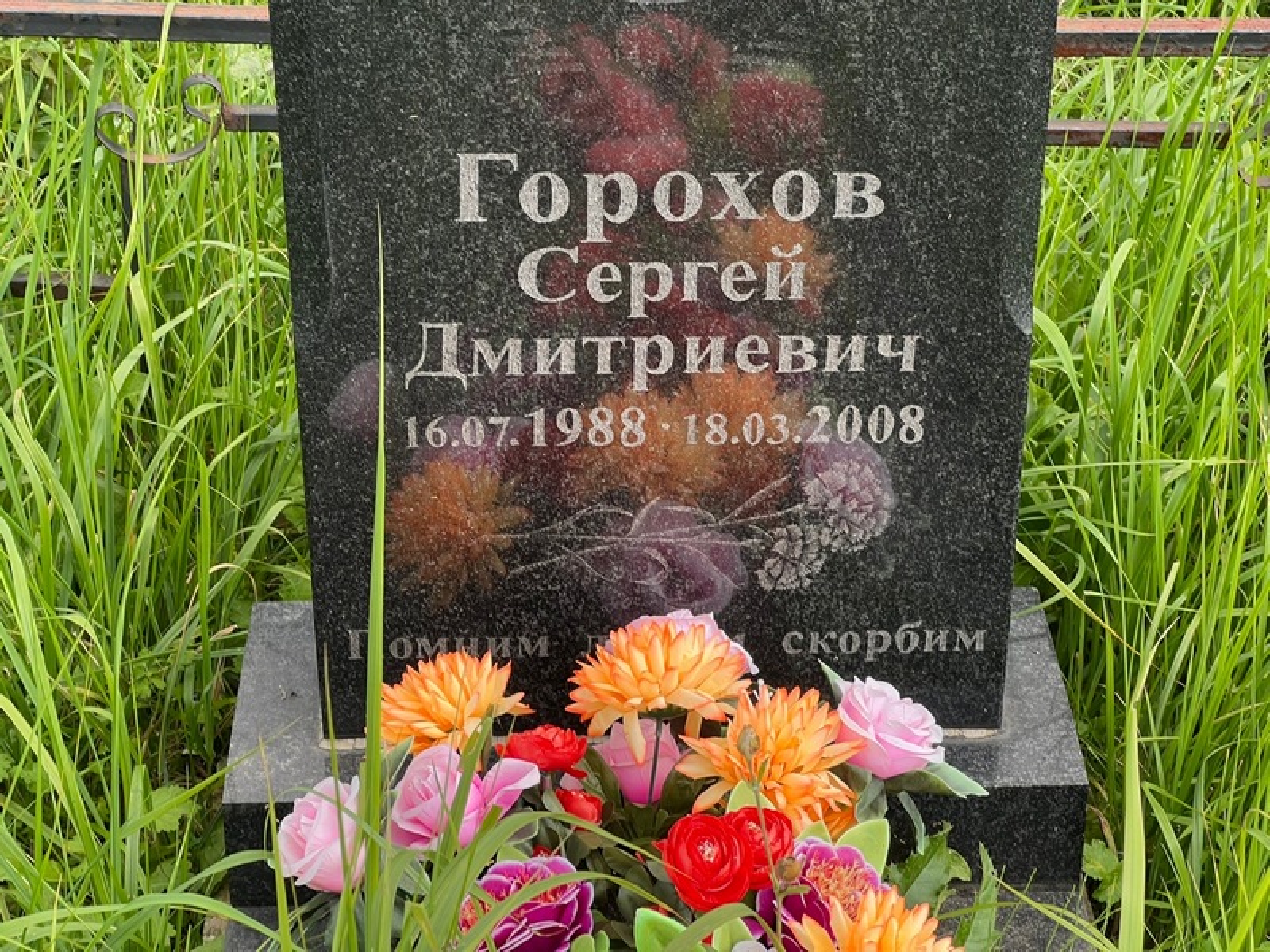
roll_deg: -1.0
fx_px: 2825
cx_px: 635
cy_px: 476
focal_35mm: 77
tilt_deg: -28.6
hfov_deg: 25.3
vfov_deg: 19.1
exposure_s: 1/99
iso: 32
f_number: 2.8
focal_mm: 9
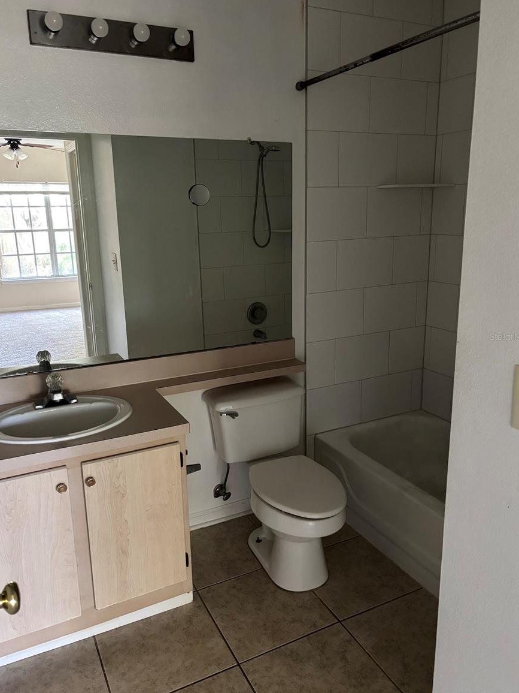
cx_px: 263
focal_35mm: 27
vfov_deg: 65.3
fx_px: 540
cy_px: 336
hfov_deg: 51.4
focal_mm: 5.96
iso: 640
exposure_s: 1/33
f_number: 1.6
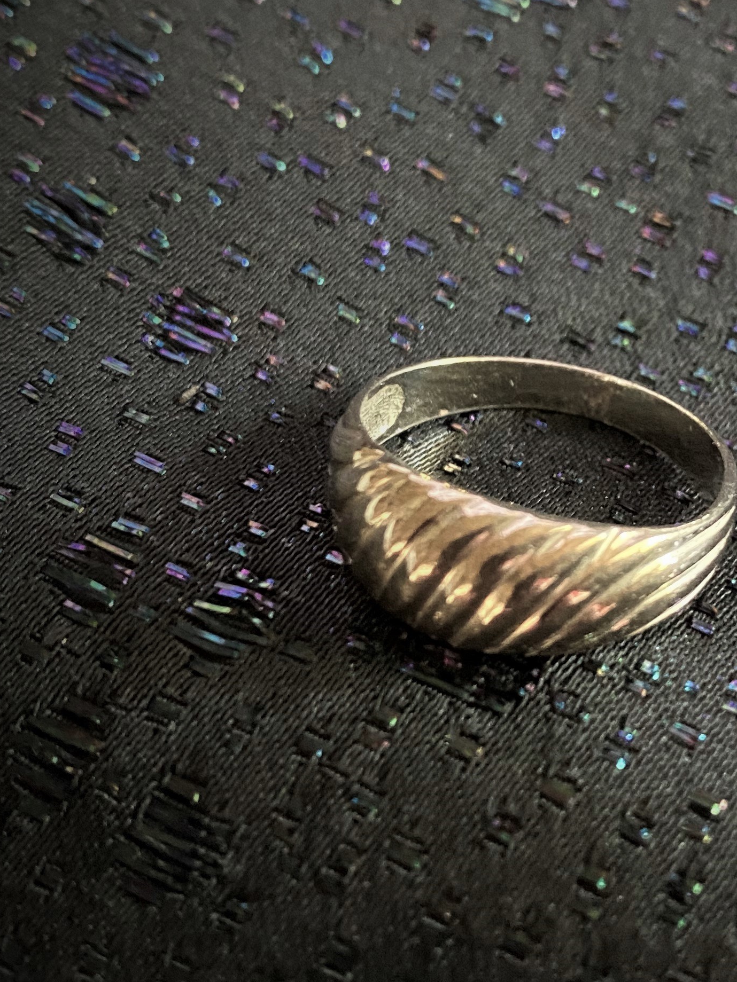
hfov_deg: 25.1
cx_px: 622
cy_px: 457
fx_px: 1618
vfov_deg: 33.8
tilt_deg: -61.2
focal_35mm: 57
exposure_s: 1/25
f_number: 1.8
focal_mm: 4.25
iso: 640
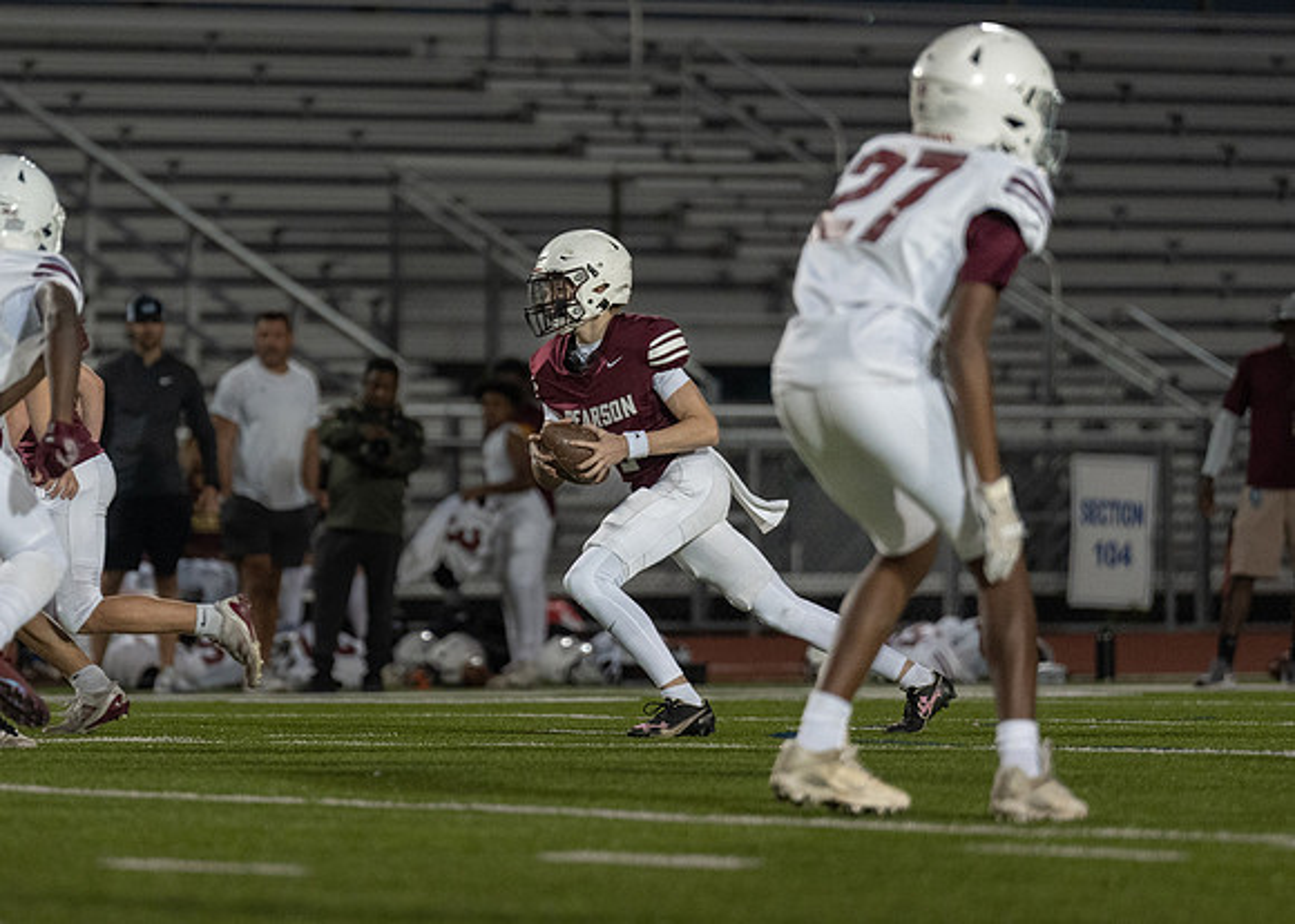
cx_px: 459
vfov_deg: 3.9
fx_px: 13417
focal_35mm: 365
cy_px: 362
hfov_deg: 5.5
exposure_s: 1/1000
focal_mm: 200
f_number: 2.8
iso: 1250
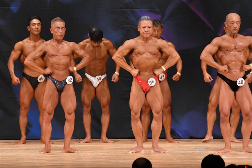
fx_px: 1994
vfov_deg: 4.8
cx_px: 126
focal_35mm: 285
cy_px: 84
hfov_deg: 7.2
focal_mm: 190
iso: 5600
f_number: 5.6
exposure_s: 1/400
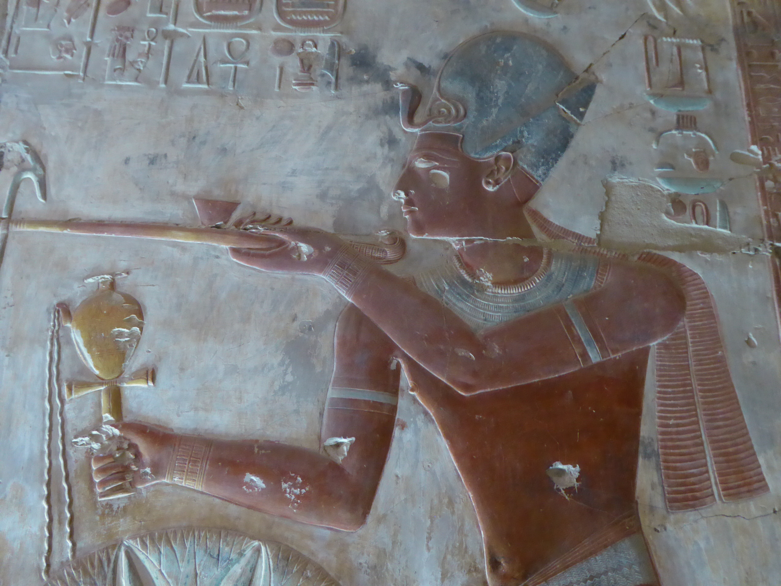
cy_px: 293
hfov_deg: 50.1
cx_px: 390
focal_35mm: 37
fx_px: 835
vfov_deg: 38.7
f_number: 3.7
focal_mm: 6.7
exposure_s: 1/4
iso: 800
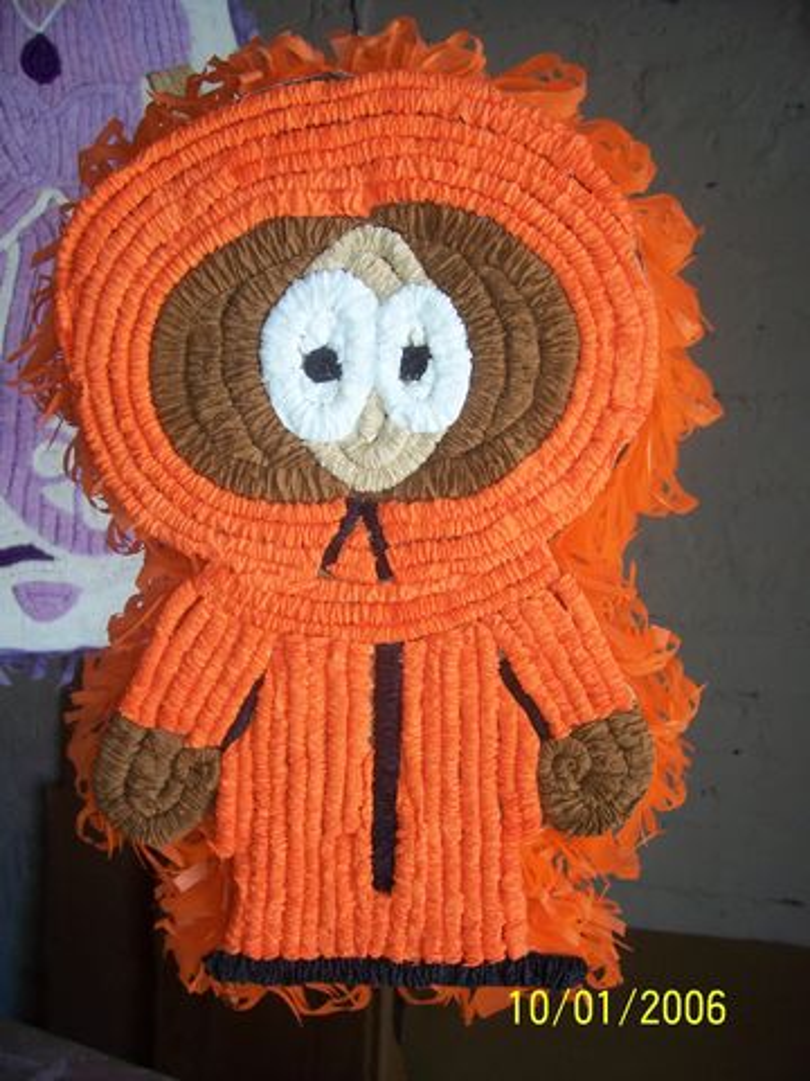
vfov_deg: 54.0
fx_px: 1061
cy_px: 540
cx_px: 405
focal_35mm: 34
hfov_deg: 41.8
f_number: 2.7
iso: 100
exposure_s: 1/60
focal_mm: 5.6
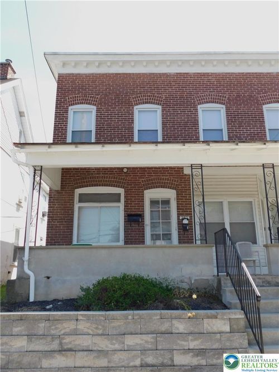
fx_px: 322
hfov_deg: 46.8
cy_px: 186
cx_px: 140
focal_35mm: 30
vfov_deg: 60.0
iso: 125
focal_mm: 5.3
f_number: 3.2
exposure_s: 1/400
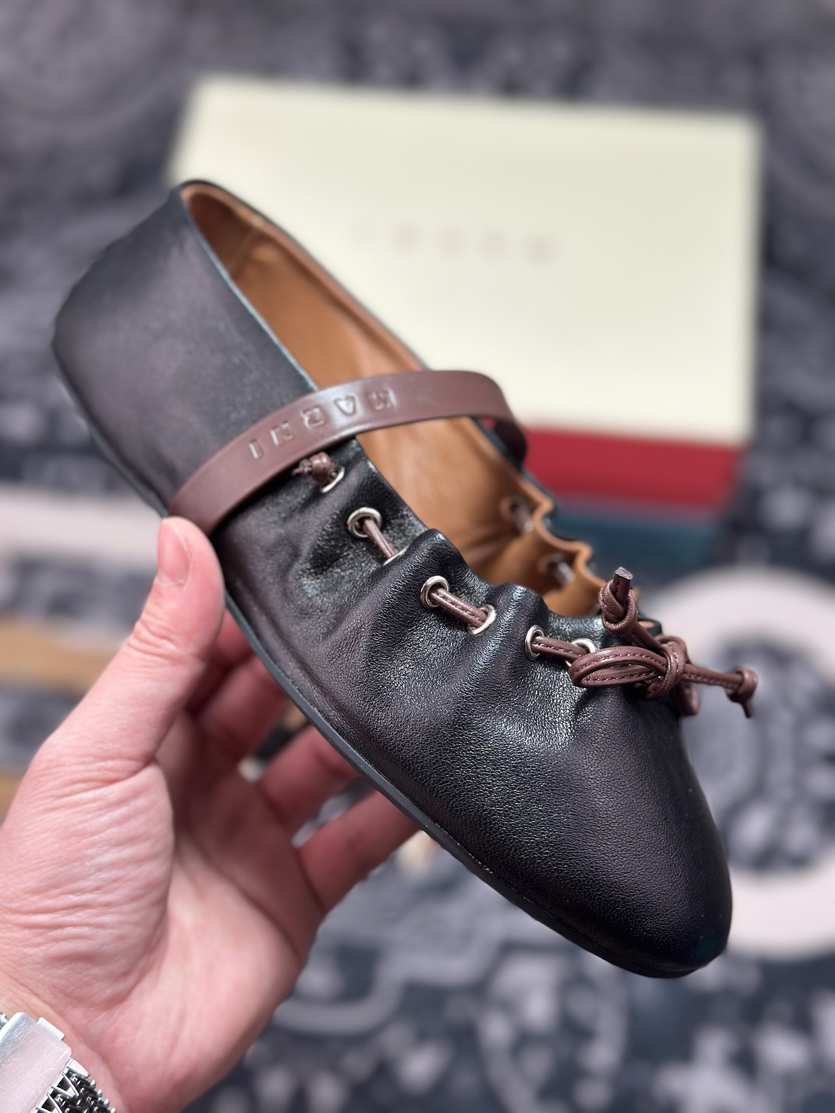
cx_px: 418
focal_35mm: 48
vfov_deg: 39.7
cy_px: 556
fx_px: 1544
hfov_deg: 30.3
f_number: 1.78
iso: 80
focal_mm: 6.86
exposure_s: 1/654
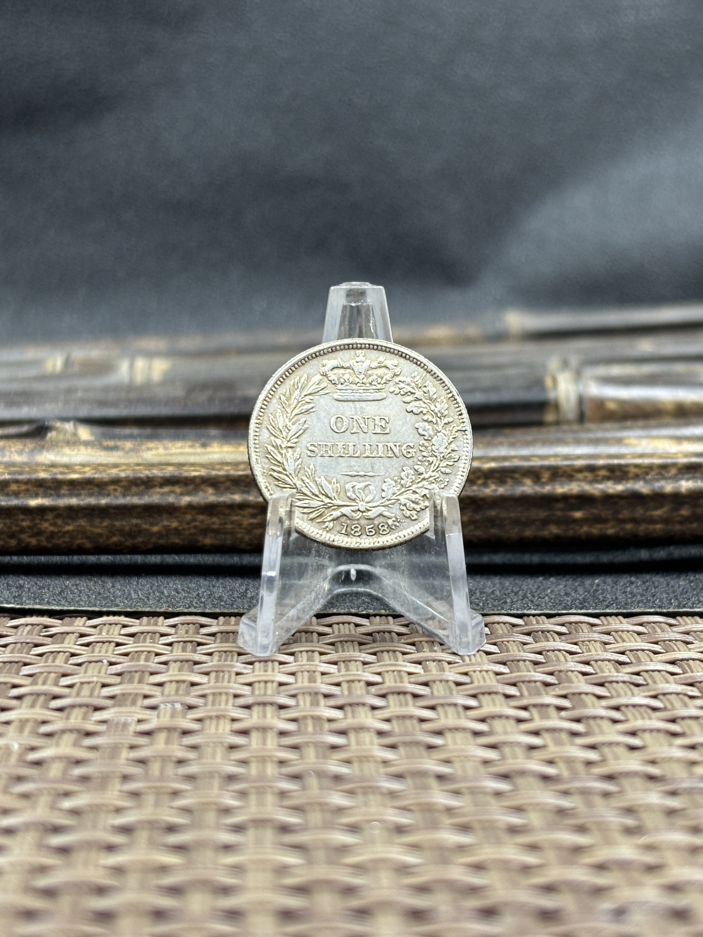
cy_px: 468
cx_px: 352
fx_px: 1408
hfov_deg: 28.0
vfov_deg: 36.8
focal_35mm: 52
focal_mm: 5.96
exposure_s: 1/50
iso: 80
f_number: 1.6
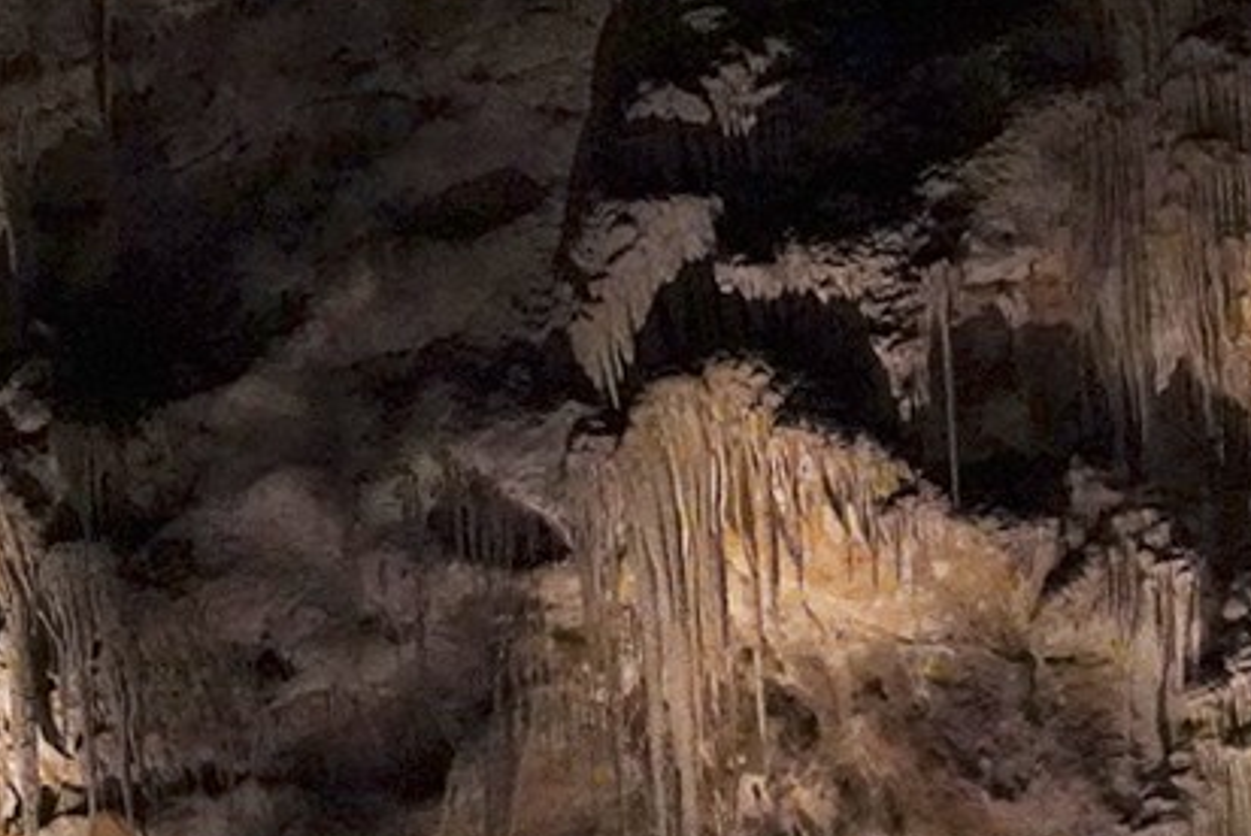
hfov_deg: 8.4
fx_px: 8415
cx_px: -279
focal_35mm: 242
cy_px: 1206
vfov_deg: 5.6
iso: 12800
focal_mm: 50
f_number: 5.6
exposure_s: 1/80
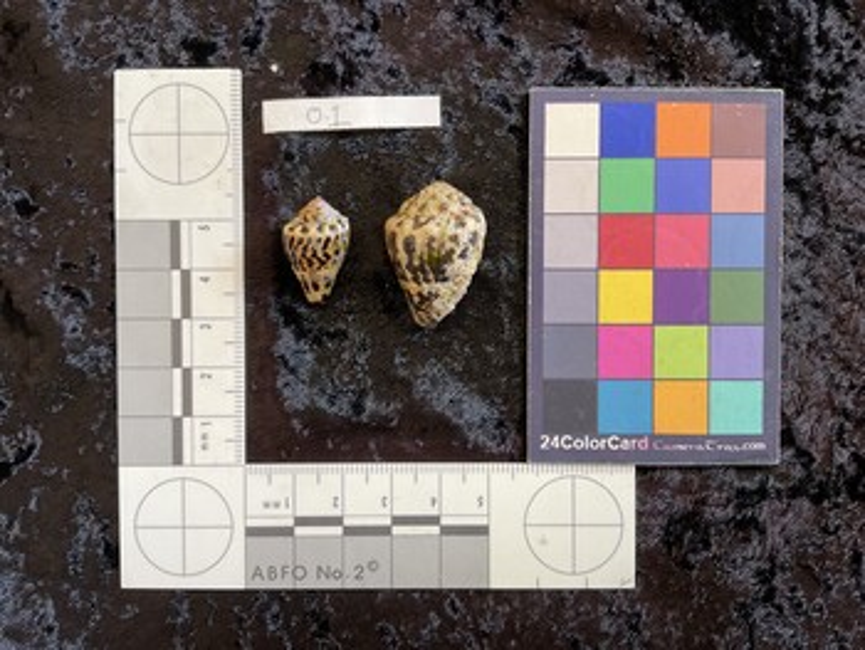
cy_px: 325
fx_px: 725
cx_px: 432
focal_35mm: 29
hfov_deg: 61.6
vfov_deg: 48.3
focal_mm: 3
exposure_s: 1/60
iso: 40
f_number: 1.8
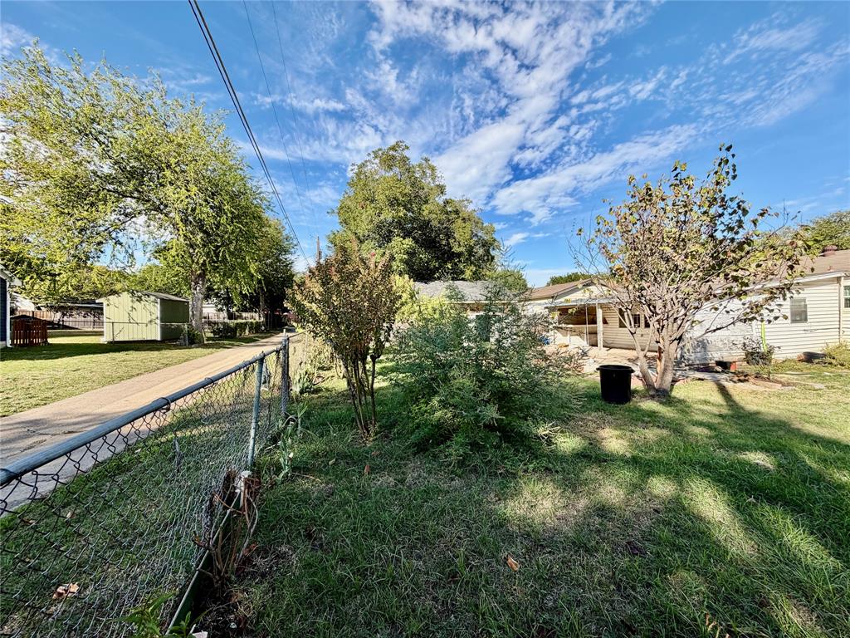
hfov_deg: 102.1
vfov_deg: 85.7
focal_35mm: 14
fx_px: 344
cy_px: 319
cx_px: 425
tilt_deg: -0.8
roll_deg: +1.9
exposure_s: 1/770
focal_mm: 2.22
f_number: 2.2
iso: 40
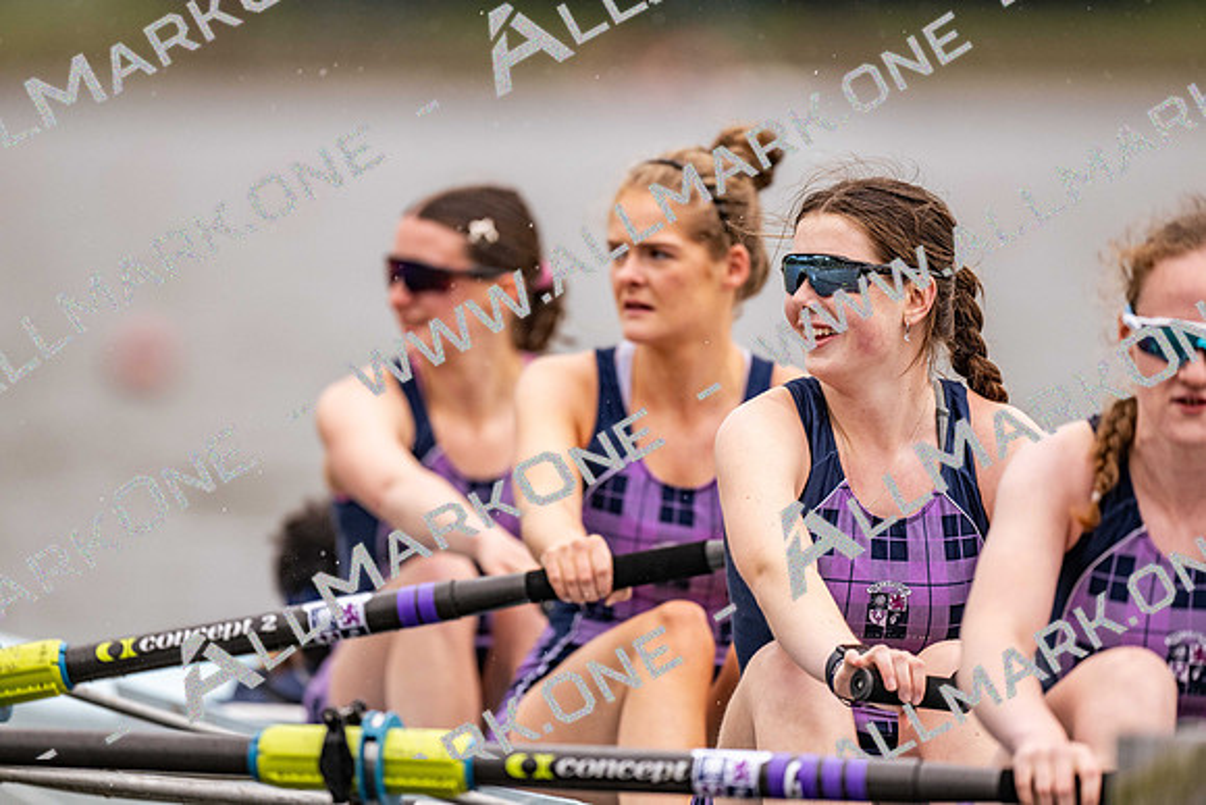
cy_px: 402
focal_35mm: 600
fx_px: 20104
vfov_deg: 2.3
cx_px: 603
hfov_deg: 3.4
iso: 900
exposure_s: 1/2500
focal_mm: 600
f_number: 4
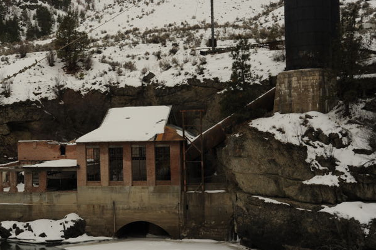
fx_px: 553
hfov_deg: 37.4
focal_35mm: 53
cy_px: 121
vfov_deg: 25.5
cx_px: 153
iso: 200
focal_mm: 40
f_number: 10
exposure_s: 1/160
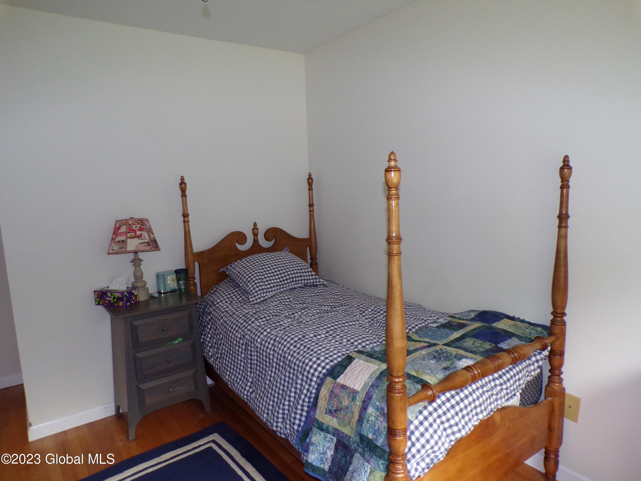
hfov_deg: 71.6
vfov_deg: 56.8
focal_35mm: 24
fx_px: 444
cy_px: 240
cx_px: 320
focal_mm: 4.3
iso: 200
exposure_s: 1/34
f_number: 3
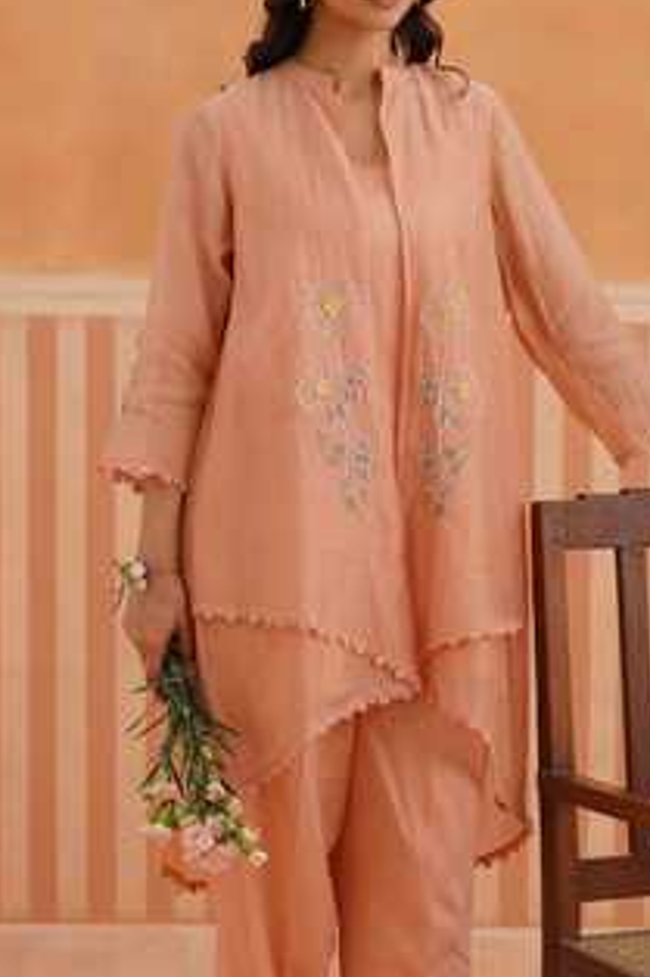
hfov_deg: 16.4
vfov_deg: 24.5
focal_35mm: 83
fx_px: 2246
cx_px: 417
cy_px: 599
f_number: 4
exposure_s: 1/125
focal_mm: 49.5
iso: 320
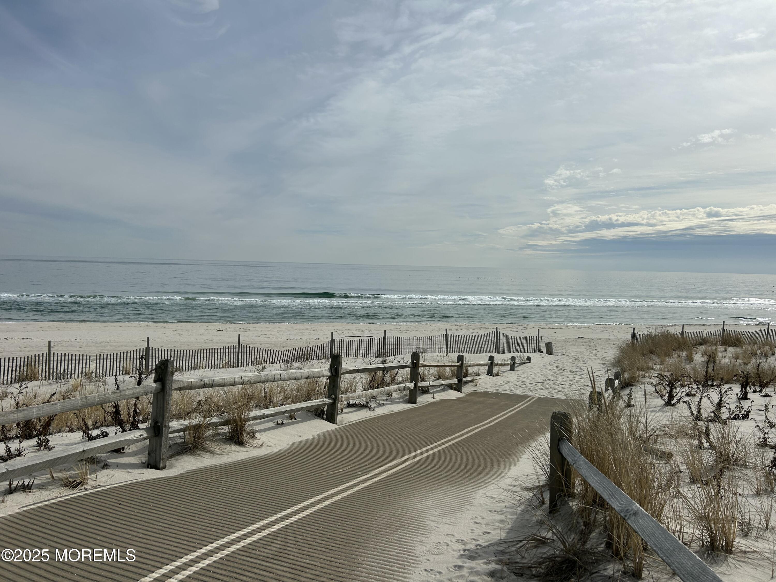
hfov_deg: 67.3
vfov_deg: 53.1
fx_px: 583
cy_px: 291
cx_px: 388
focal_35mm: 26
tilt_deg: -3.6
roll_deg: -0.6
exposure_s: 1/12658
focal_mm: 5.7
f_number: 1.5
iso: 50
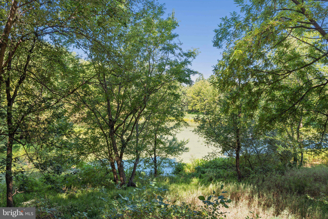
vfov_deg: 49.5
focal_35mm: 26
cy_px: 110
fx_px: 237
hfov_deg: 69.4
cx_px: 164
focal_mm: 26
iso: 400
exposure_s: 1/160
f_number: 8
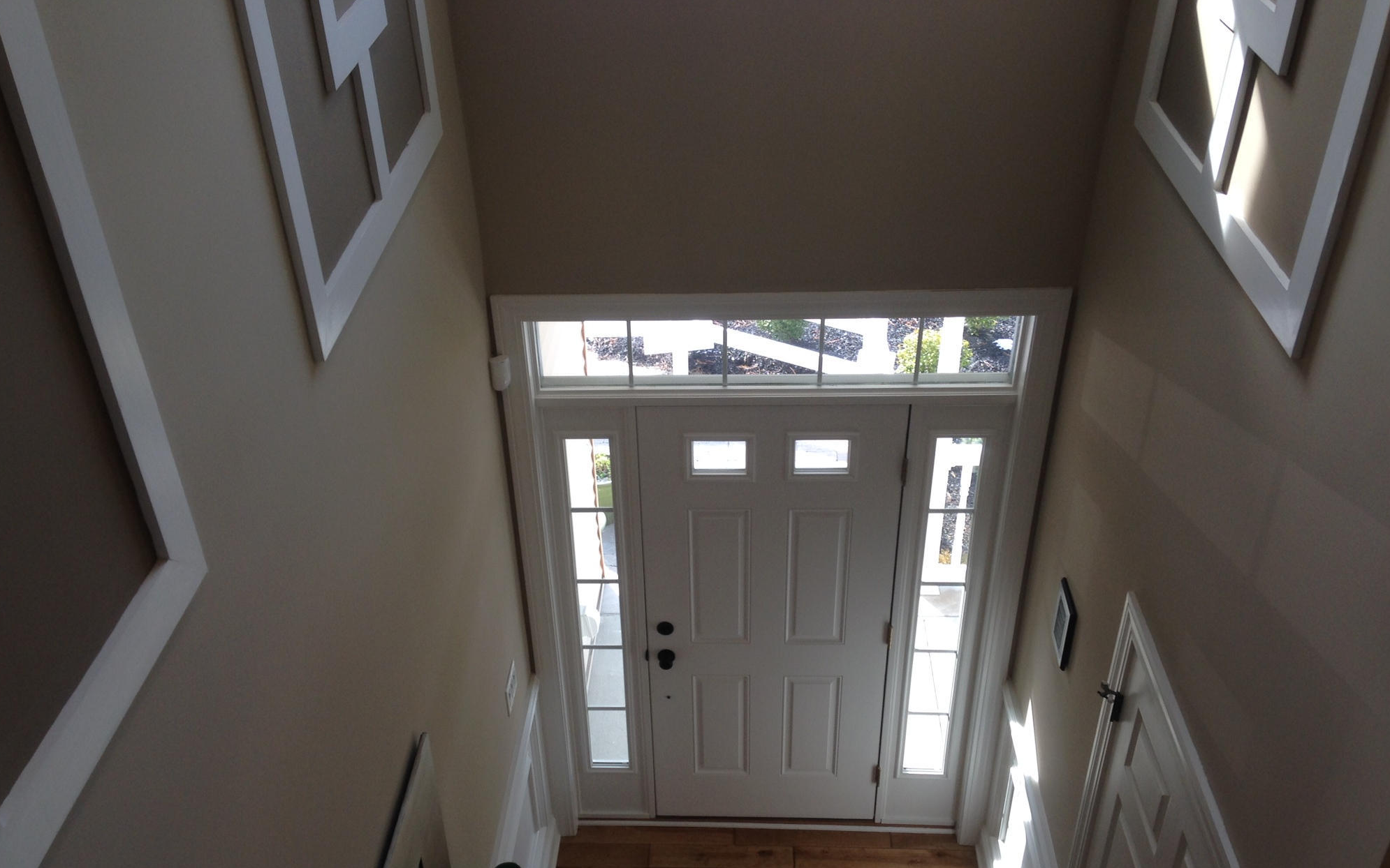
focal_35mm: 36
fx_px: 1364
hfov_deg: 54.0
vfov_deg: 35.2
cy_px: 534
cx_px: 682
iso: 50
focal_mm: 4.12
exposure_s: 1/127
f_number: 2.4
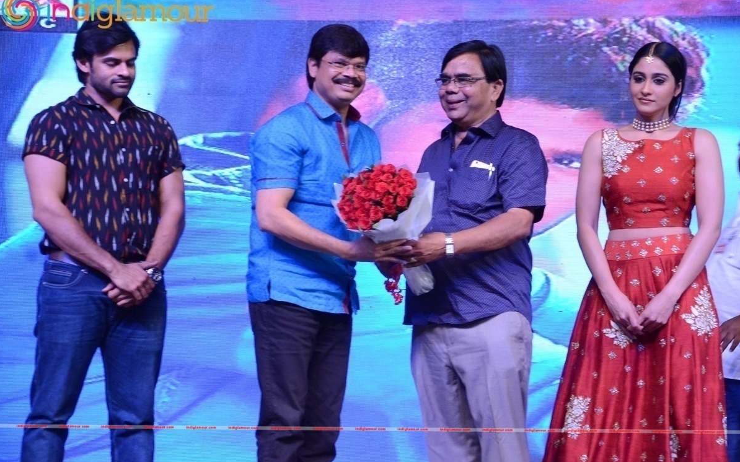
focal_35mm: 138
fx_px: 2783
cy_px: 235
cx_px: 370
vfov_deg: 9.5
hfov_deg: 15.1
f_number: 5.6
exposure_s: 1/125
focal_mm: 90
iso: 2500
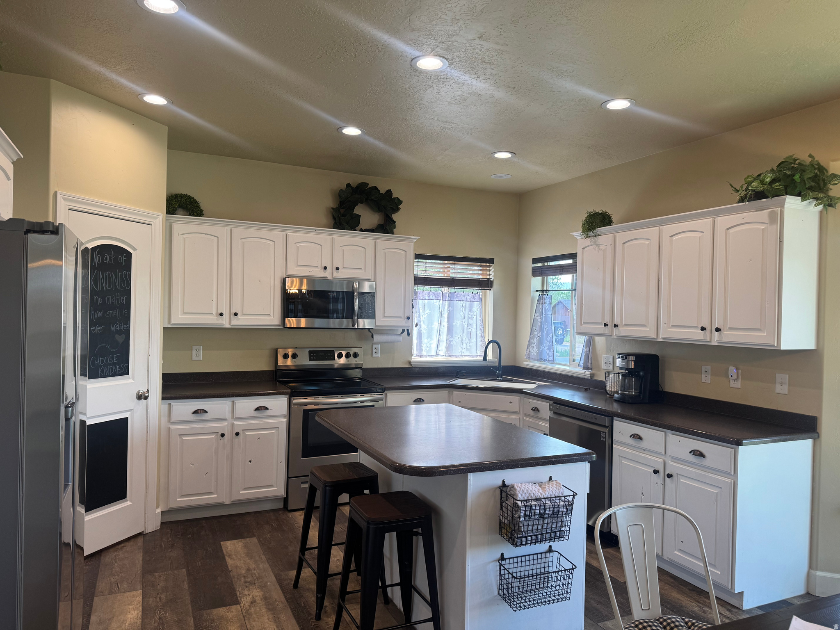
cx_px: 420
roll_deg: -1.5
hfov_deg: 71.6
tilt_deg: -0.6
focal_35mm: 24
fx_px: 582
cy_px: 315
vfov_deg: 56.8
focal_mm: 6.76
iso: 80
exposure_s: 1/120
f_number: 1.78
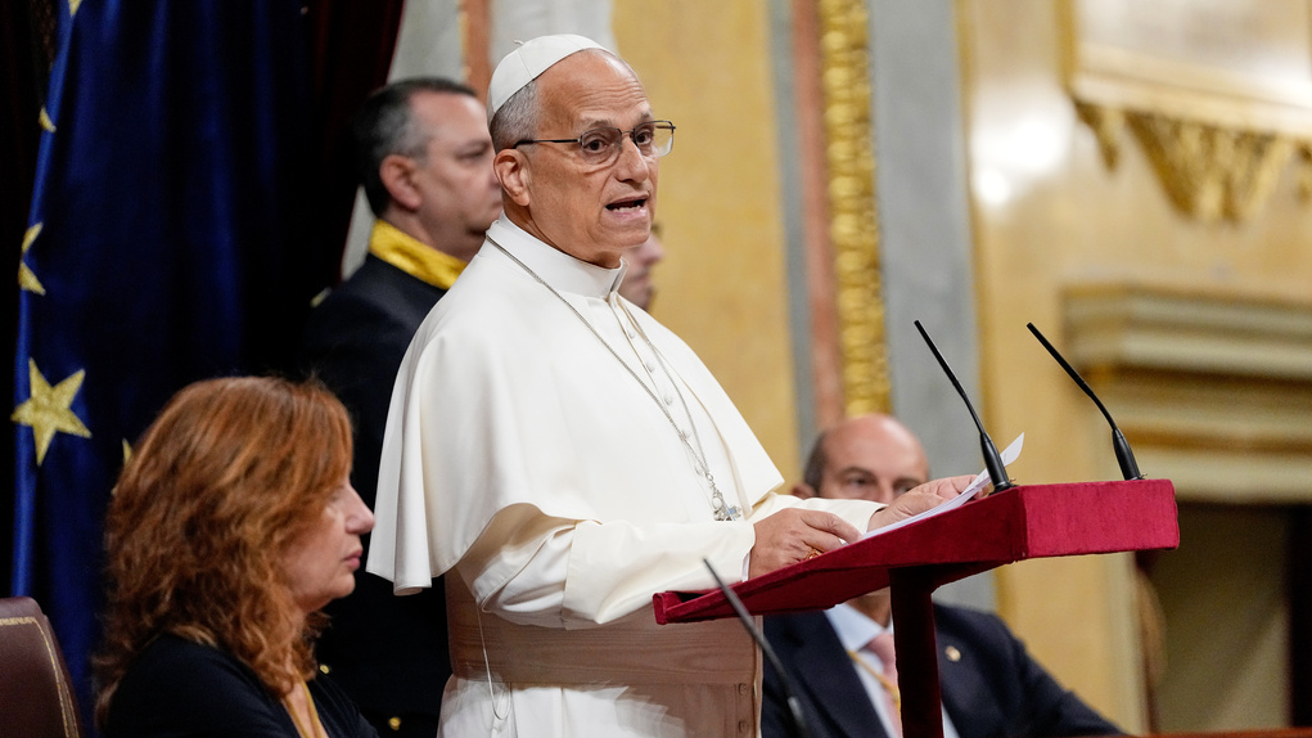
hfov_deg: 10.3
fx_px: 7305
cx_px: 655
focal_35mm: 210
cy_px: 319
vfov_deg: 5.8
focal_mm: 200
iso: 4000
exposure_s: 1/500
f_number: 2.8
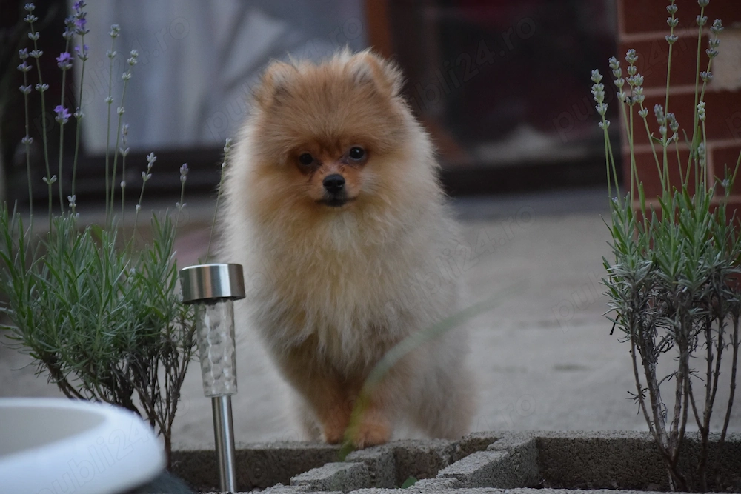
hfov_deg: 15.9
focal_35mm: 129
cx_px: 370
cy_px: 247
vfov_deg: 10.6
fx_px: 2655
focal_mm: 86
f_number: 4.2
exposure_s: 1/500
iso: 2500
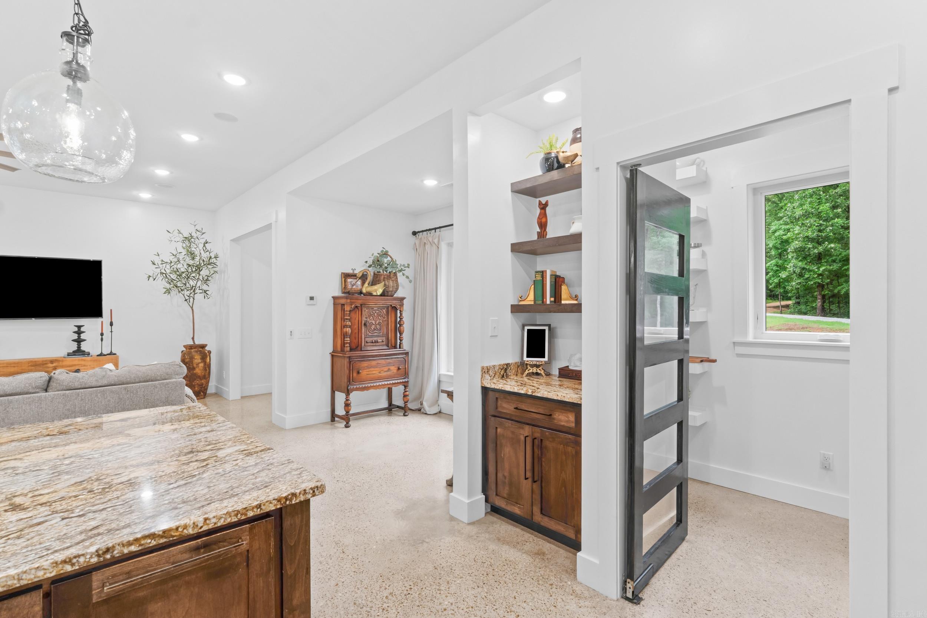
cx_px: 464
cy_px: 309
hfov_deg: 95.0
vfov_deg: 72.0
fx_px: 425
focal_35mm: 16
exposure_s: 1/2.5
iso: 250
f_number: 9
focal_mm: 11
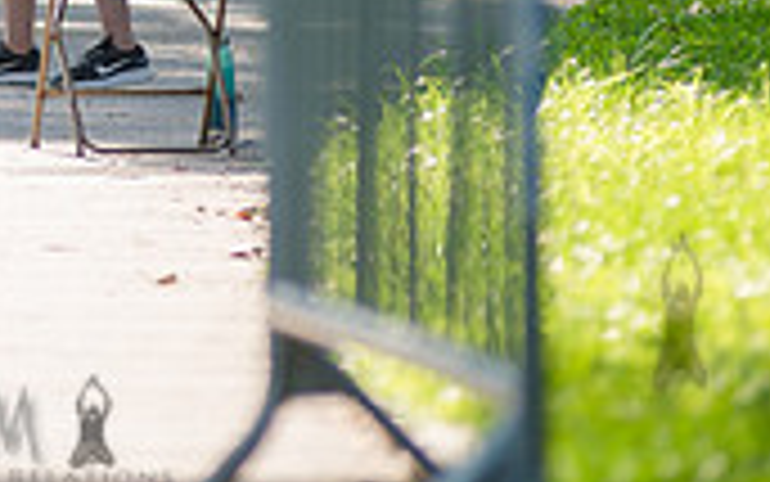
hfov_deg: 3.0
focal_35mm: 692
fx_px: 14526
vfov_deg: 1.9
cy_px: -345
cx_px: -194
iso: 200
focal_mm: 200
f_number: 3.5
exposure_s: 1/640
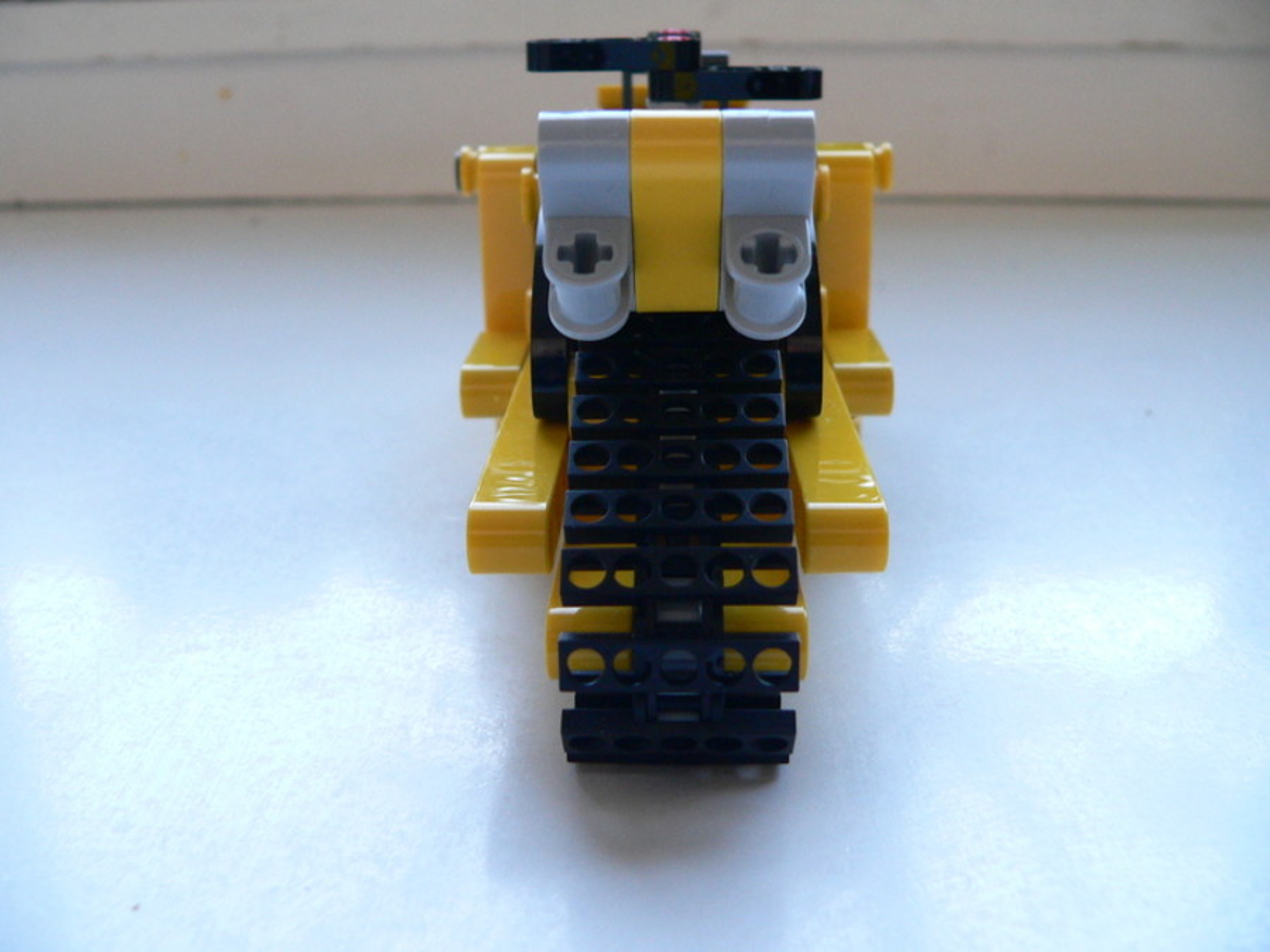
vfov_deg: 39.7
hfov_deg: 51.4
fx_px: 1321
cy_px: 476
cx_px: 635
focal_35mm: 36
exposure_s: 1/40
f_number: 2.8
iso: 200
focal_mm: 6
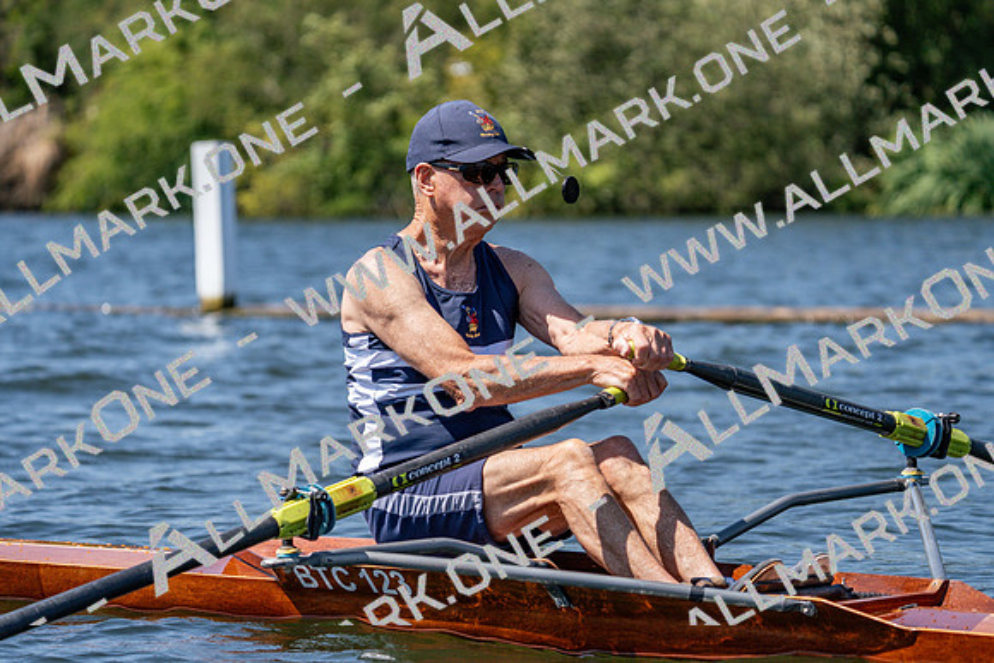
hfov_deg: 10.3
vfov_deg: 6.9
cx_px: 497
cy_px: 332
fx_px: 5523
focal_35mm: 200
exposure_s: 1/2000
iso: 320
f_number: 5.6
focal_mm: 200
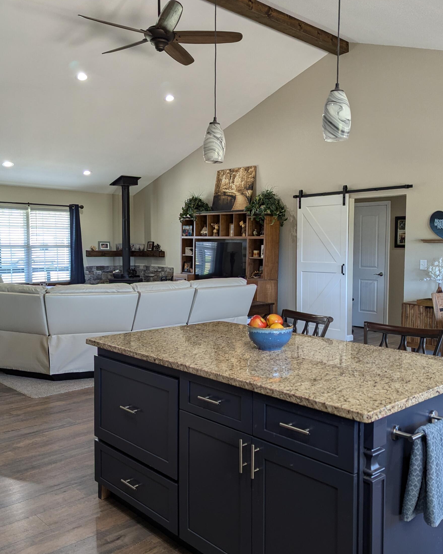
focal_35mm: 32
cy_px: 278
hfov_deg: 45.8
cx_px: 233
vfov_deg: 55.7
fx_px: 524
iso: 89
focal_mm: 6.81
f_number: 1.85
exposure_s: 1/60
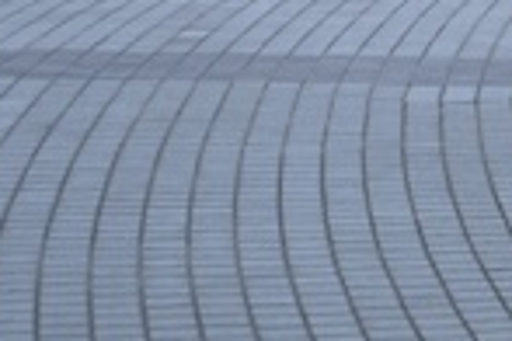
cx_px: 1181
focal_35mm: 223
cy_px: 23
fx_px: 3171
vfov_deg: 6.1
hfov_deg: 8.5
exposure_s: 1/200
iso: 320
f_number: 13
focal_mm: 41
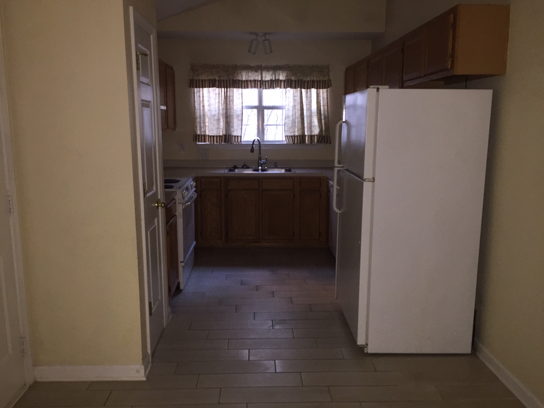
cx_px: 272
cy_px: 204
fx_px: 456
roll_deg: -0.3
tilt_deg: -8.2
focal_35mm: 29
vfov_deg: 48.2
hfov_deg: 61.7
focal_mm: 4.15
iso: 160
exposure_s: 1/16
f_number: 2.2
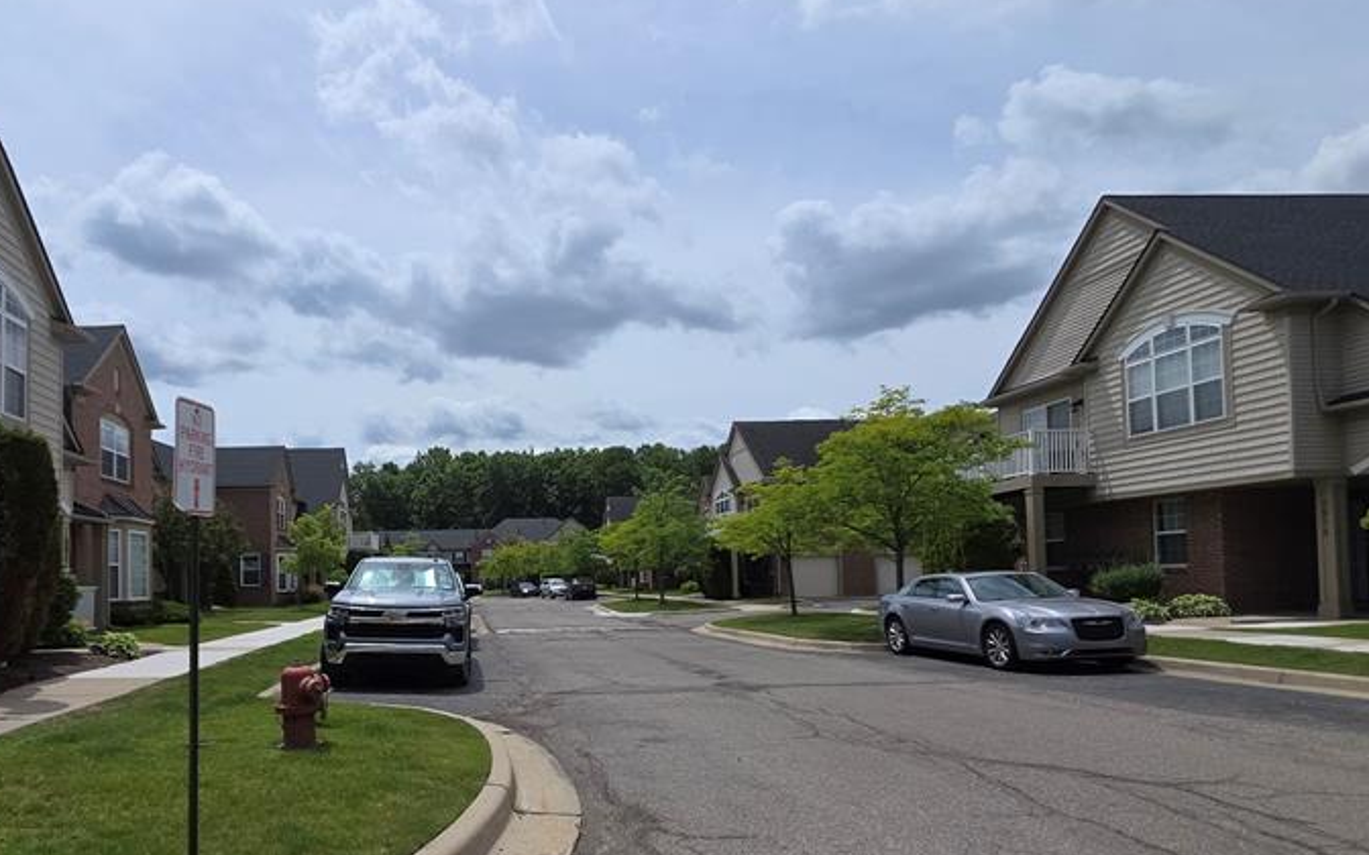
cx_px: 493
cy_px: 562
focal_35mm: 21
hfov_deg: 80.4
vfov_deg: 56.2
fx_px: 784
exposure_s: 1/2032
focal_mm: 2.2
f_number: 1.9
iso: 20
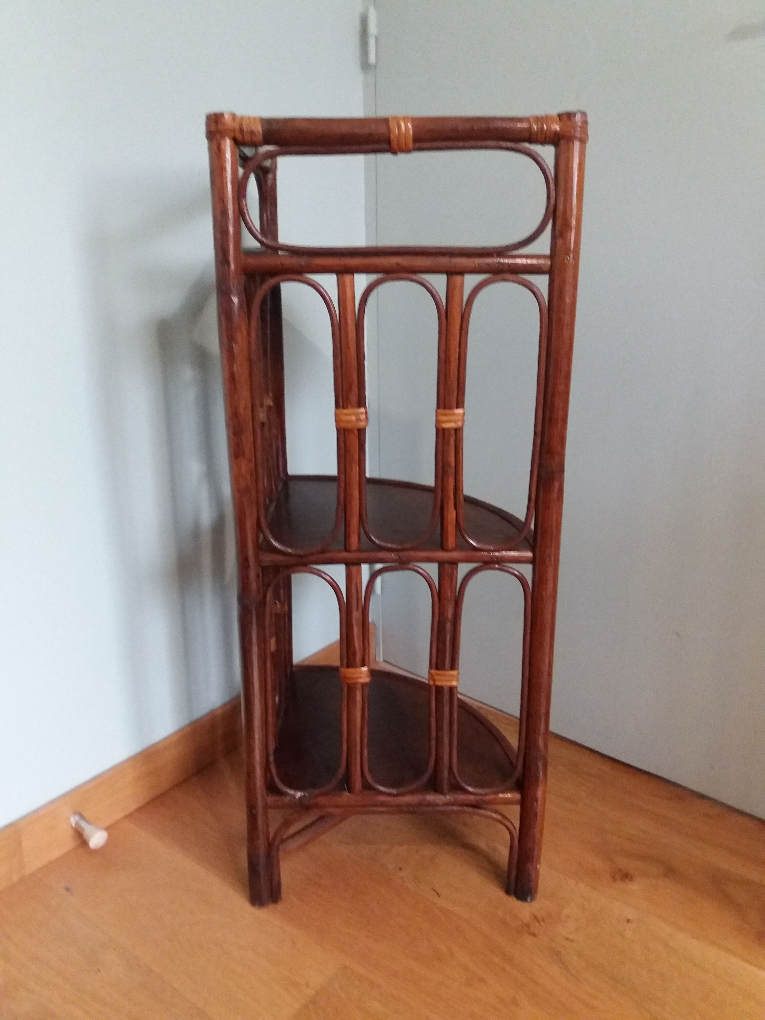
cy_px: 510
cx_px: 382
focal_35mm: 28
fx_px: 825
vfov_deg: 63.4
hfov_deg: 49.7
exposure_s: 1/17
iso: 500
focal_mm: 3.7
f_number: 1.9
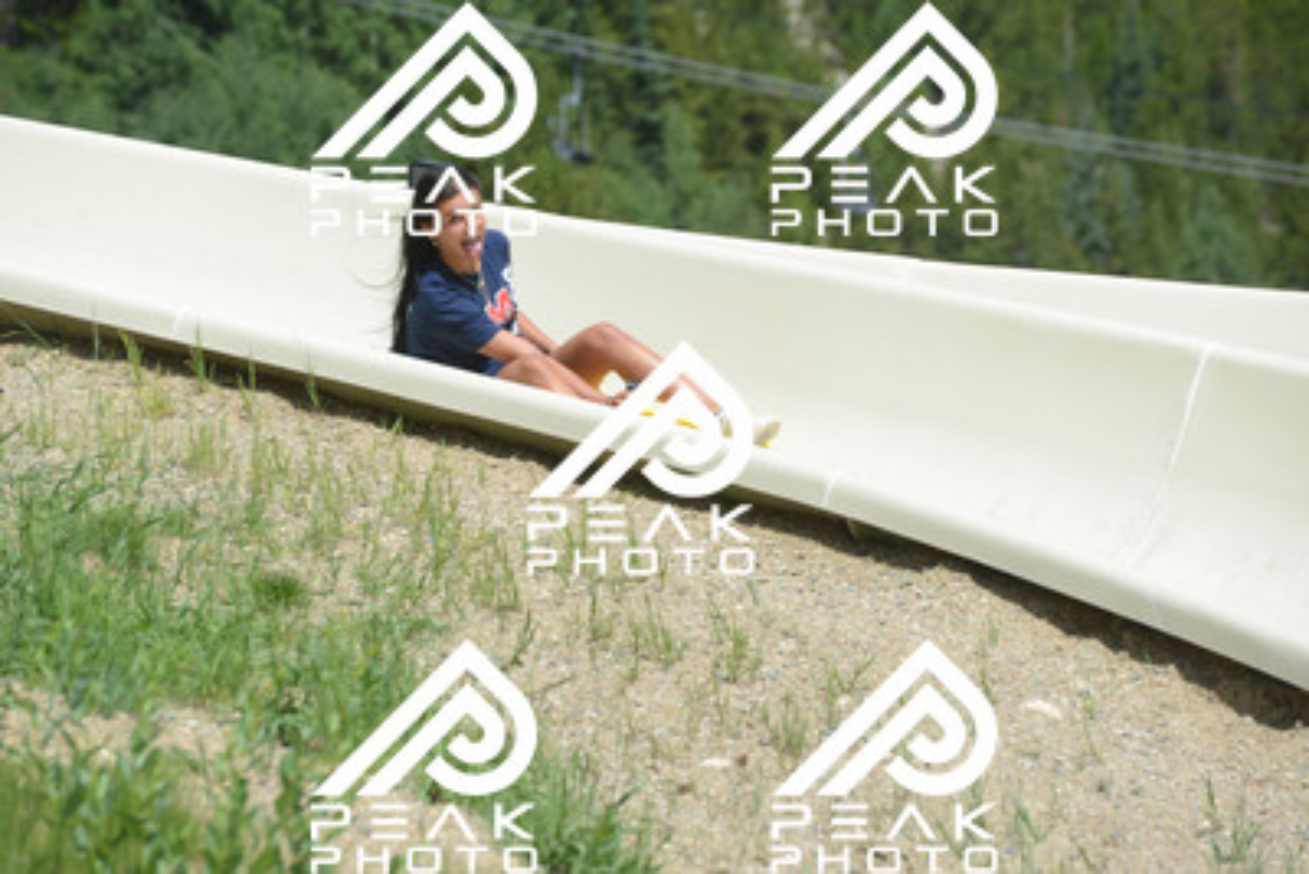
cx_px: 654
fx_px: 7093
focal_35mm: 195
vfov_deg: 7.0
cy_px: 437
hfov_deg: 10.5
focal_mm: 195
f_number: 6.3
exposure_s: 1/640
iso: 220
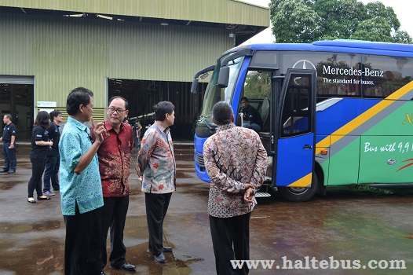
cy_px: 138
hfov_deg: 57.3
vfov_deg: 39.9
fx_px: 378
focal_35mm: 33
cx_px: 206
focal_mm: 22
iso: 200
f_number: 5.6
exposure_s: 1/160
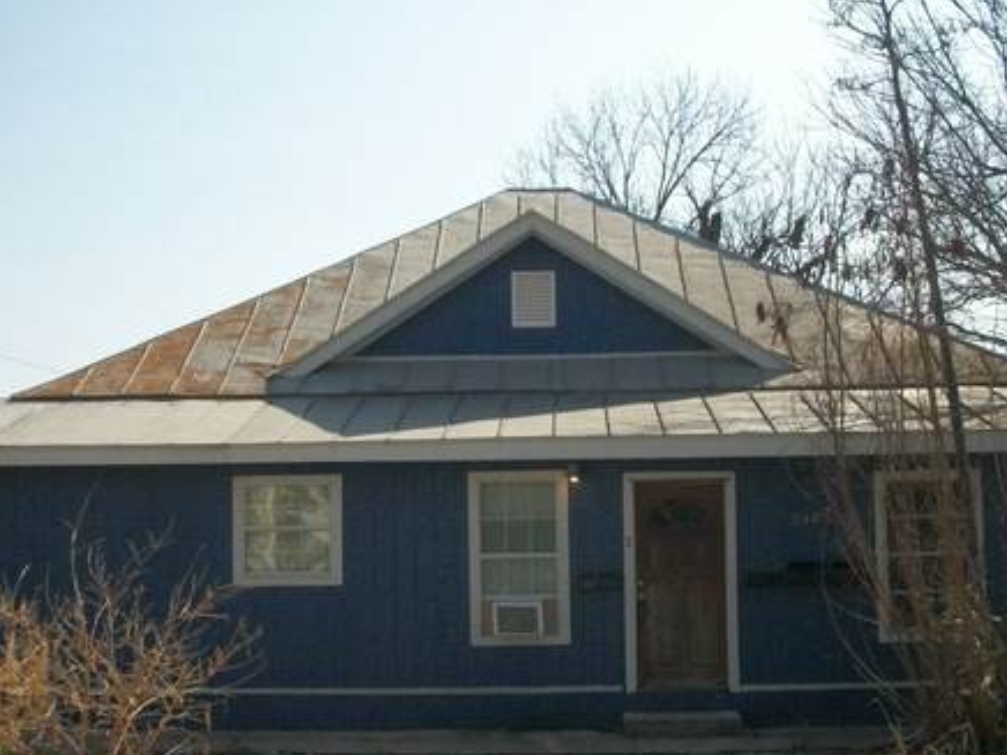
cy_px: 436
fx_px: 1367
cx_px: 531
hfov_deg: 40.4
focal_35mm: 47
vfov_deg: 30.8
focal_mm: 5.7
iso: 200
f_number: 8.8
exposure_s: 1/640
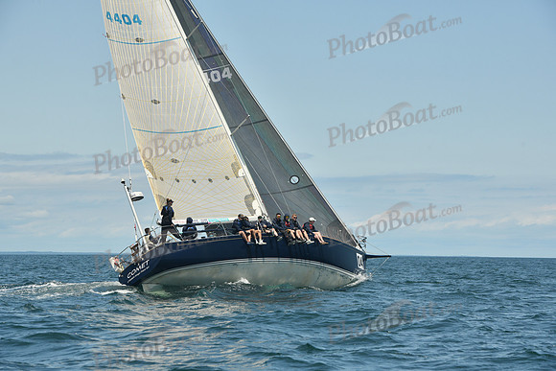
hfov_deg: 17.1
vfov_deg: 11.4
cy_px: 186
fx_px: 1854
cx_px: 278
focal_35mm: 120
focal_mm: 120
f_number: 9
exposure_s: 1/640
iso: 320
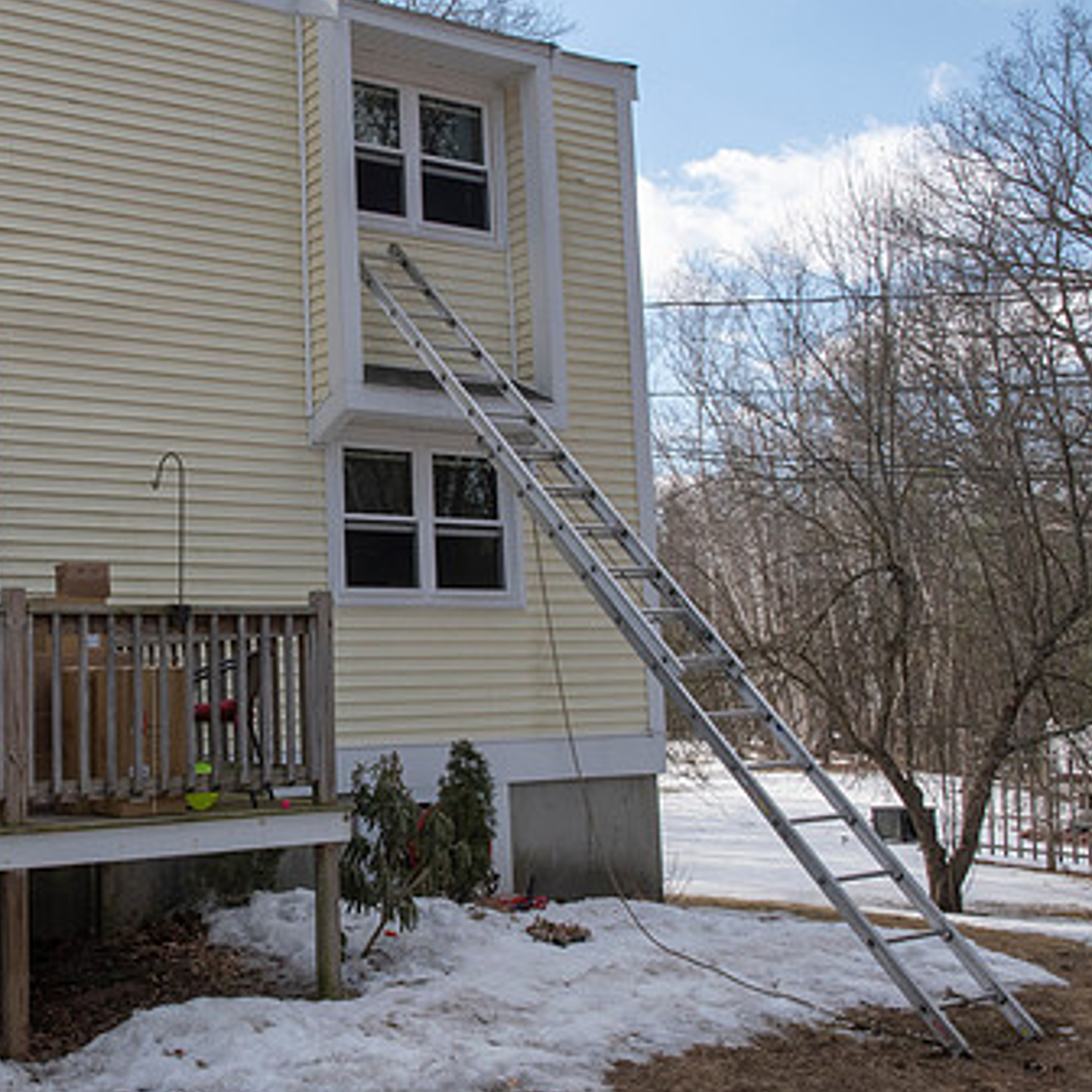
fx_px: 1570
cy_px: 509
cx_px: 231
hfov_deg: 37.1
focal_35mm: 44
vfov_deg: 38.3
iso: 1000
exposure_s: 1/1000
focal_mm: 20
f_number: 11
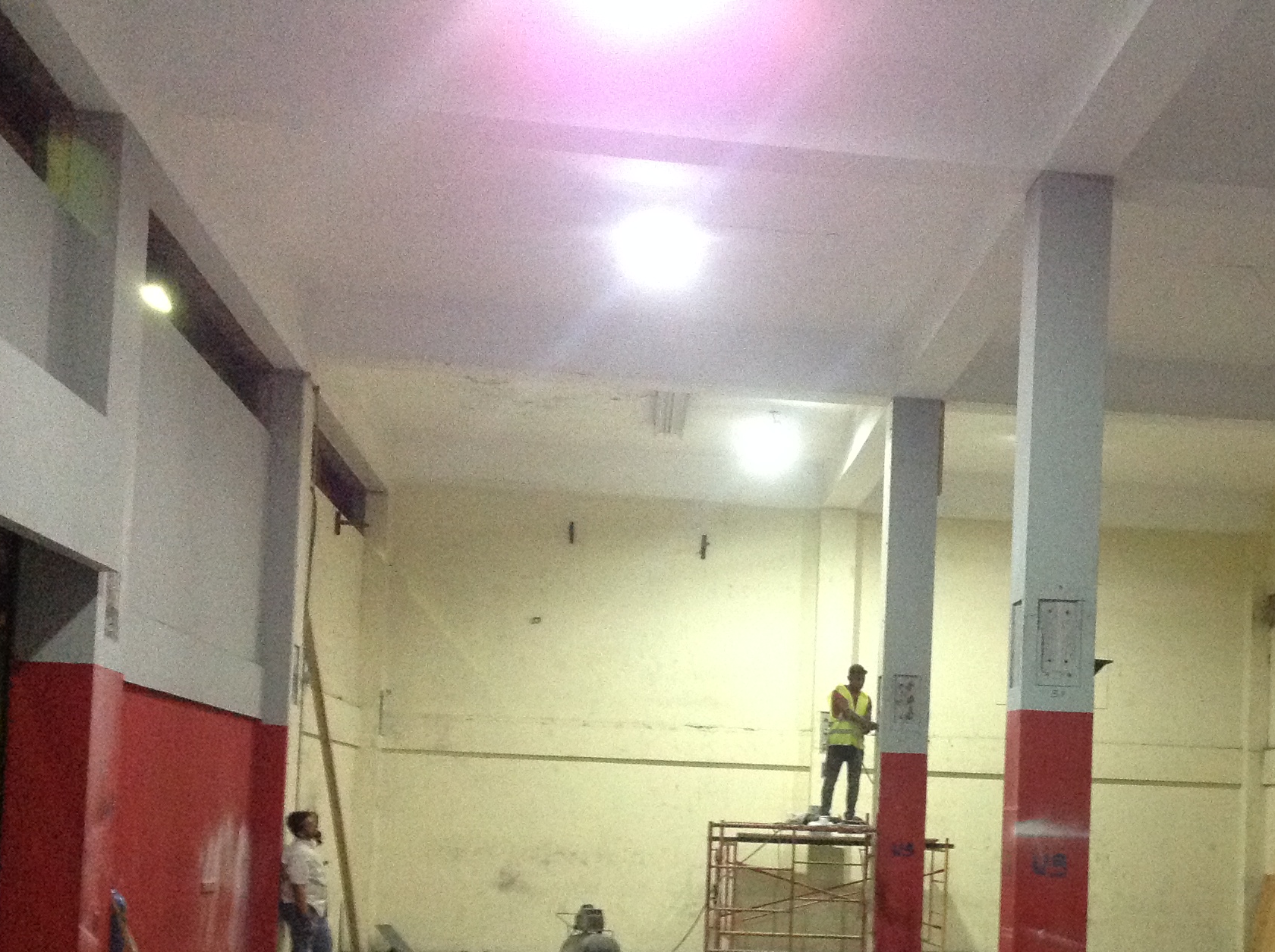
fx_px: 1986
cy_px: 732
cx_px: 896
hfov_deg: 35.1
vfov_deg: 26.6
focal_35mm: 54
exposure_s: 1/15
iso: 400
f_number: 2.4
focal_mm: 4.28
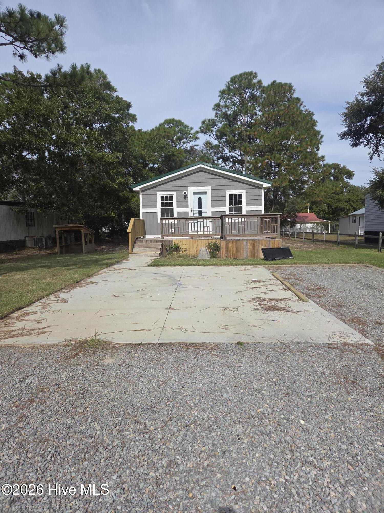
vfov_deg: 73.9
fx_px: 340
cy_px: 256
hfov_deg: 58.9
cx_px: 192
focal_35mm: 23
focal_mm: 5.4
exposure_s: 1/2180
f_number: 1.8
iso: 25
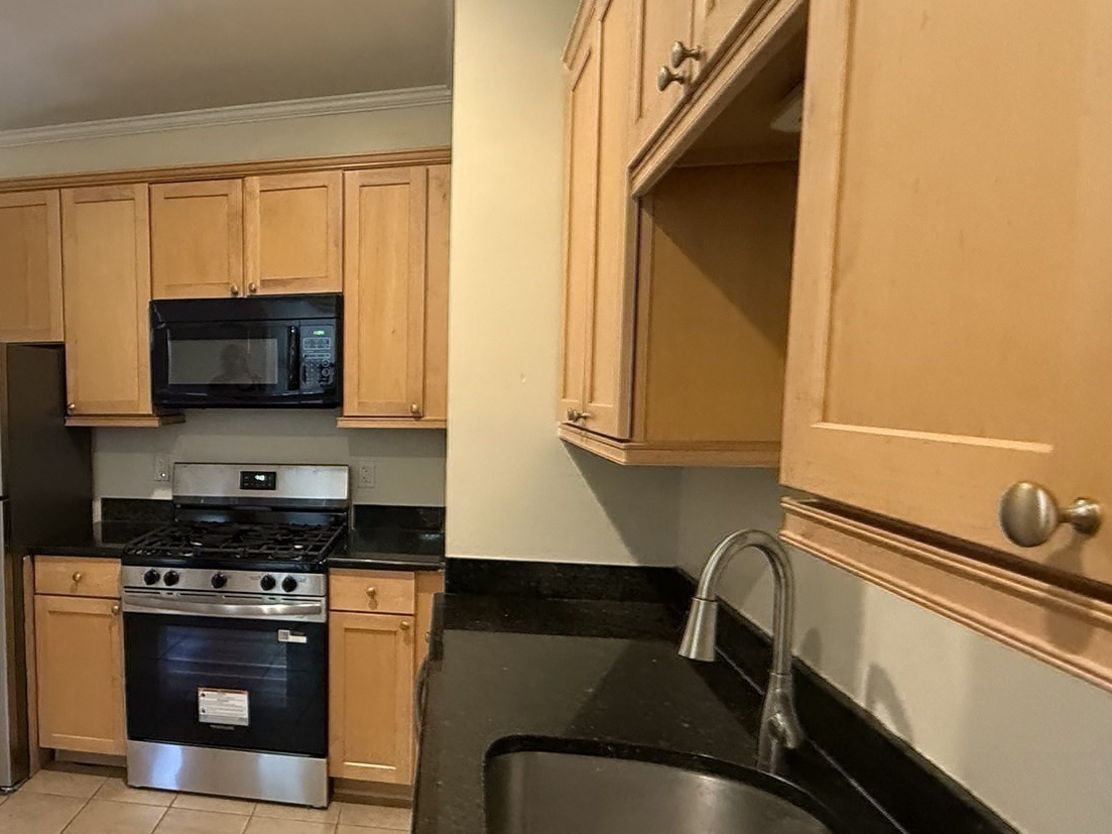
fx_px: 835
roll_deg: +0.1
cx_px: 268
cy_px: 474
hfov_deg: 63.1
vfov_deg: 52.9
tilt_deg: -5.0
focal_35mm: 26
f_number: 2.2
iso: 640
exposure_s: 1/60
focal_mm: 2.22
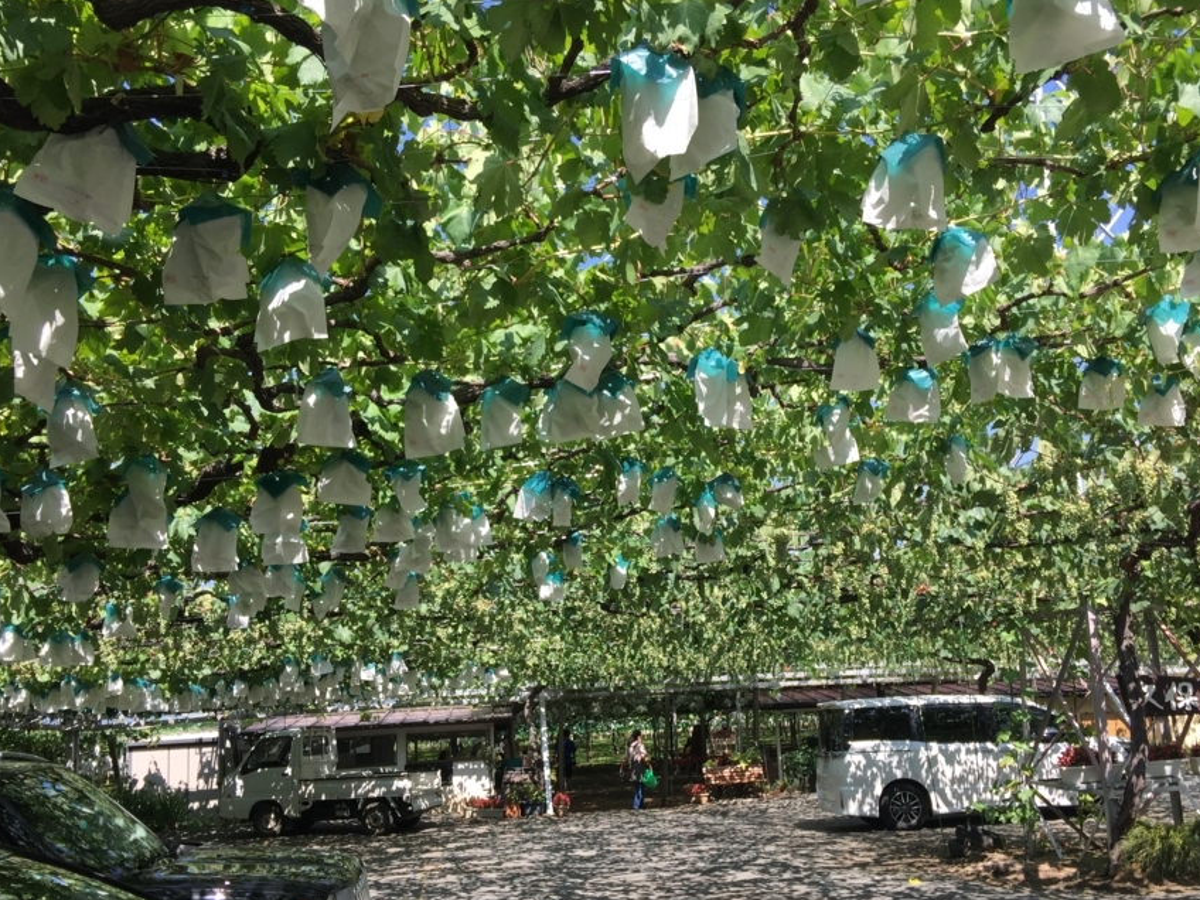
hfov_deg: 52.6
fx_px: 1213
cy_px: 508
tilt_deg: +8.3
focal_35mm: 35
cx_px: 654
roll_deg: +1.5
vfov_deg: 40.6
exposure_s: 1/824
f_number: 2.2
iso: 32
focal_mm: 4.15
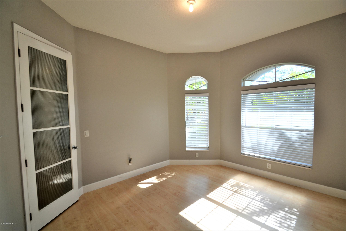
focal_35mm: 15
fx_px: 144
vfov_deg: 77.3
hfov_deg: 100.4
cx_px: 173
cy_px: 116
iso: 200
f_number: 5.6
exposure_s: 1/125
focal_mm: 10
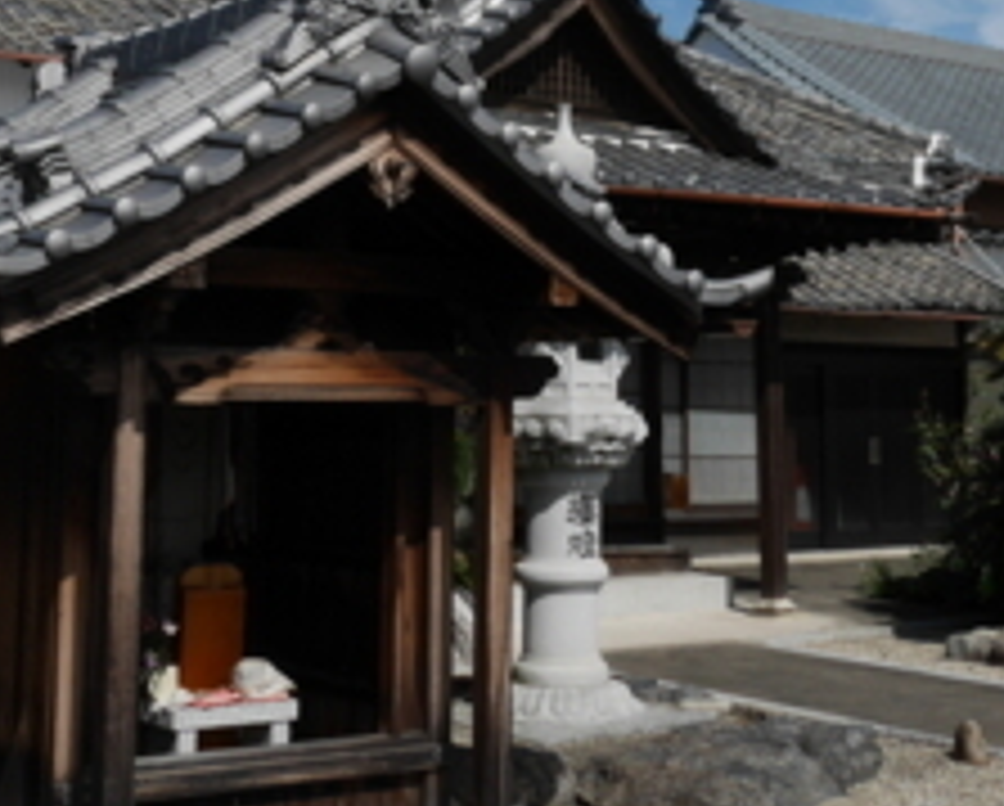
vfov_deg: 23.2
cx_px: 549
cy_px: -11
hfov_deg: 30.0
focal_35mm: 63
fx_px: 1874
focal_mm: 12
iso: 200
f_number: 10
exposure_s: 1/400
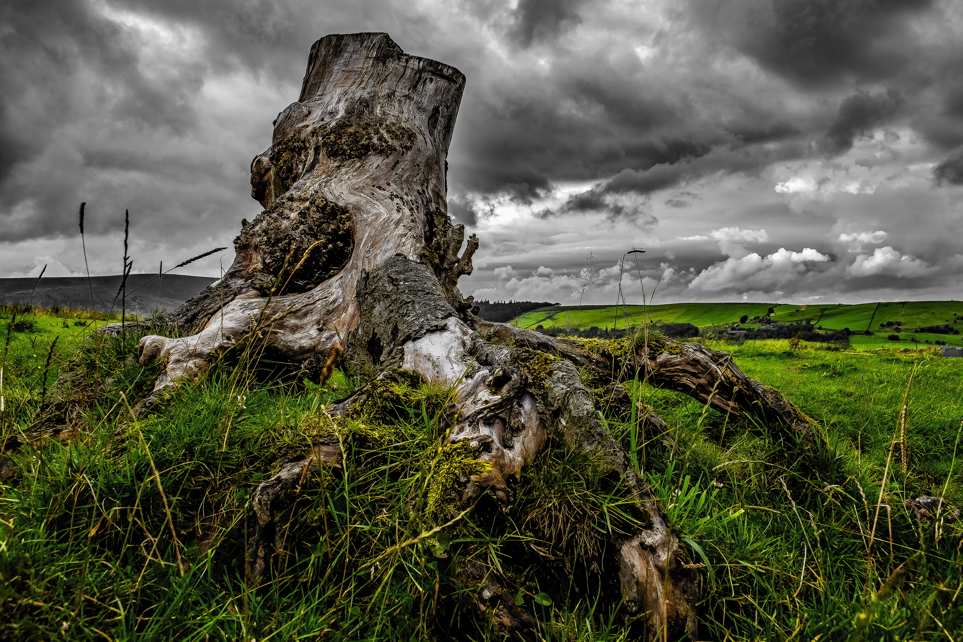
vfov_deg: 47.9
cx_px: 482
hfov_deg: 67.4
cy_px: 321
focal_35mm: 27
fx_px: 722
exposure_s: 1/160
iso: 400
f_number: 8
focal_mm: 18
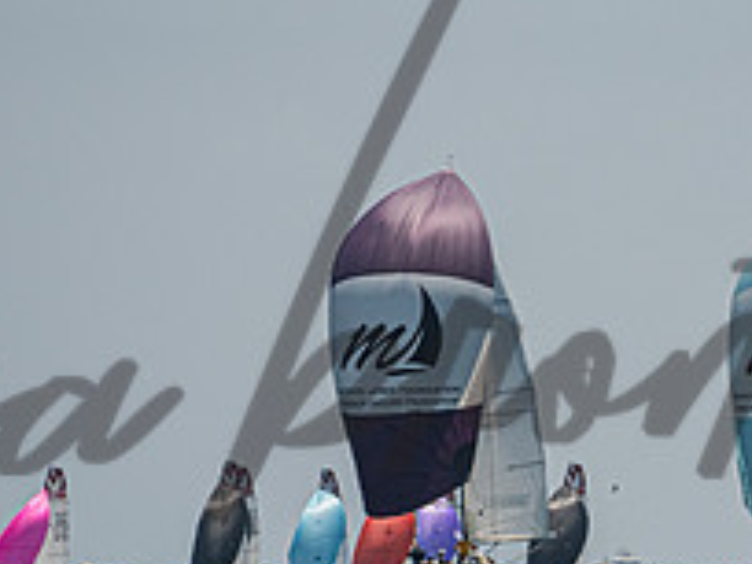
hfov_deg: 1.6
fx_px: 27720
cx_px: 491
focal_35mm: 1276
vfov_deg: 1.2
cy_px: 362
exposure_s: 1/3200
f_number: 8
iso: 400
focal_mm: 400
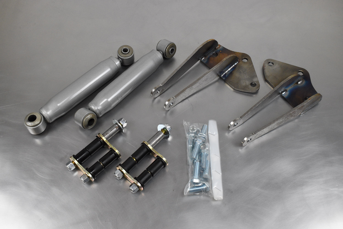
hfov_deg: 51.2
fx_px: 358
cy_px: 114
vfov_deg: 35.6
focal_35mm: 38
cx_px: 172
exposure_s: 1/320
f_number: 7.1
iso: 2000
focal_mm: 25
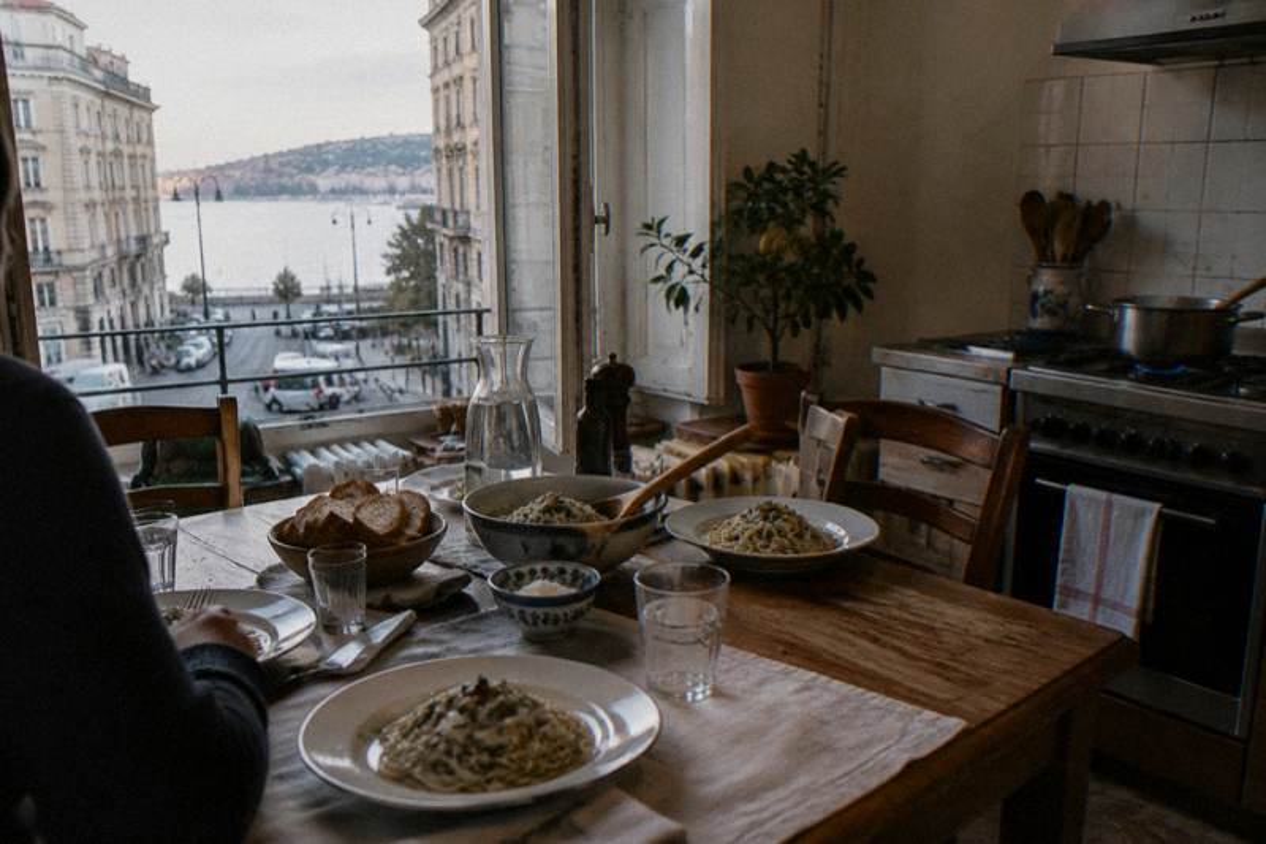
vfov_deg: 37.8
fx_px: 1231
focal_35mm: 35
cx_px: 633
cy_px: 422
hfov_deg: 54.4
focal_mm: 35
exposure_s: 1/30
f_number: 8
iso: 1250
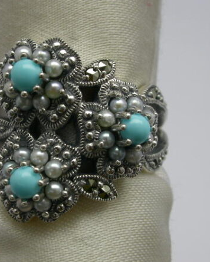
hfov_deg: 13.7
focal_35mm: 112
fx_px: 869
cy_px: 132
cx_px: 56
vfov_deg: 17.1
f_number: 7.4
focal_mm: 17.7
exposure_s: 1/27.3
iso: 100
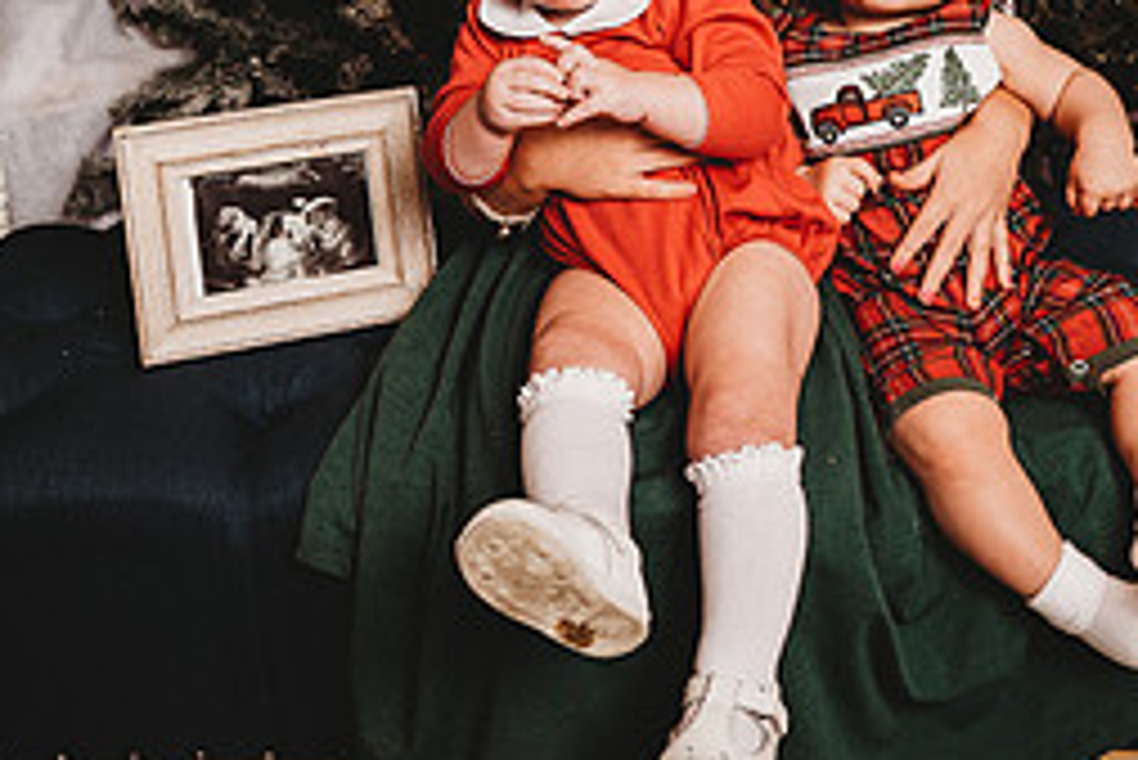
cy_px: -11
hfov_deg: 36.2
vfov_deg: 23.5
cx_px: 643
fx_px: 1740
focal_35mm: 55
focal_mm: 24
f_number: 3.2
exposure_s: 1/160
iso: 100
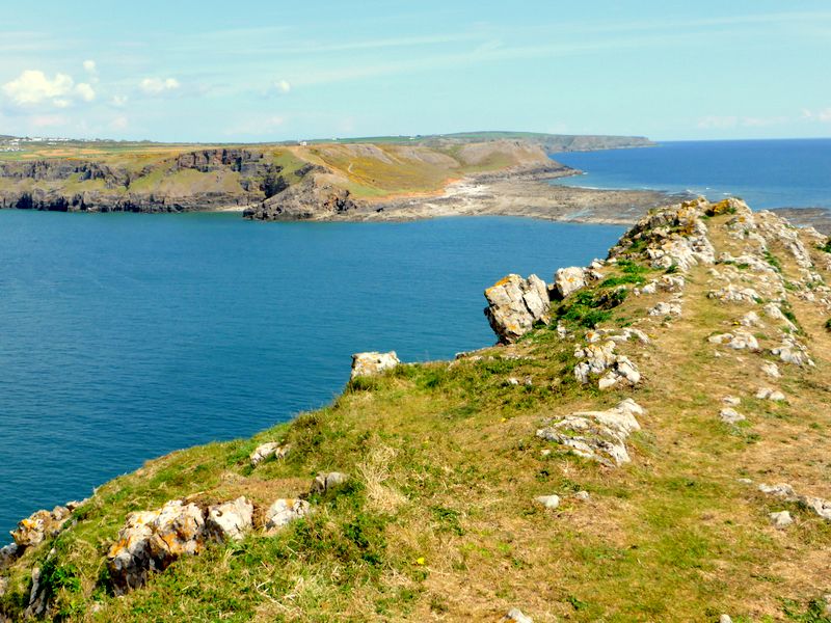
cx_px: 416
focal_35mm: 40
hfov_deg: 46.8
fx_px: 960
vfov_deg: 36.0
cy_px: 312
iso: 100
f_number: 3.9
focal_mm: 6.9
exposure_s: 1/1000
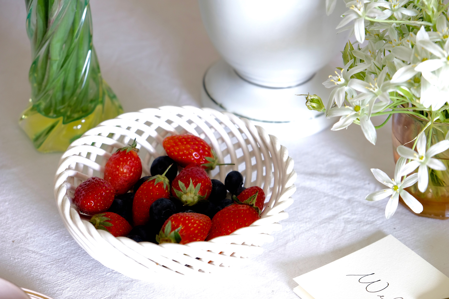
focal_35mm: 83
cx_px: 224
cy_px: 150
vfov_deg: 16.5
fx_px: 1035
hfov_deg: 24.5
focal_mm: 55
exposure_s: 1/60
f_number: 4
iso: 640
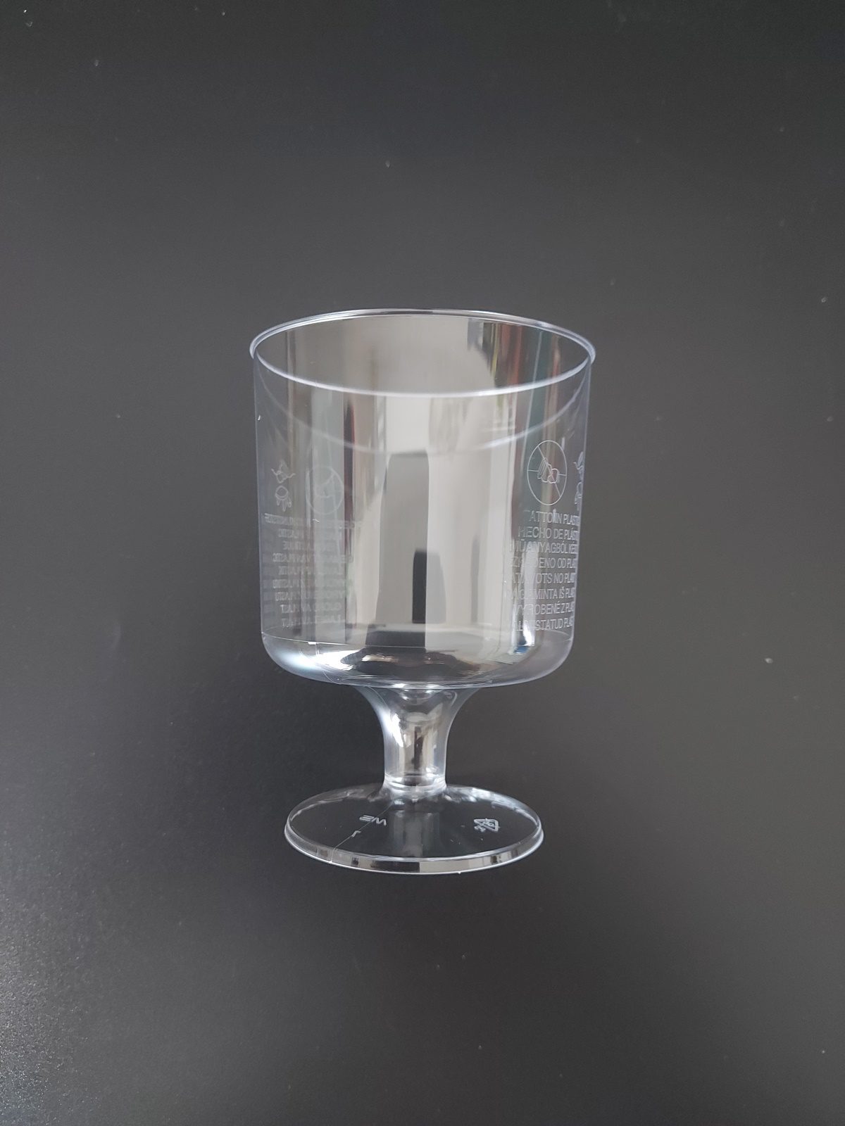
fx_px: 781
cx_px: 422
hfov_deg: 56.8
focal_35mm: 24
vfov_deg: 71.6
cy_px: 563
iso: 640
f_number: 1.8
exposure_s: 1/20
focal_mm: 5.23
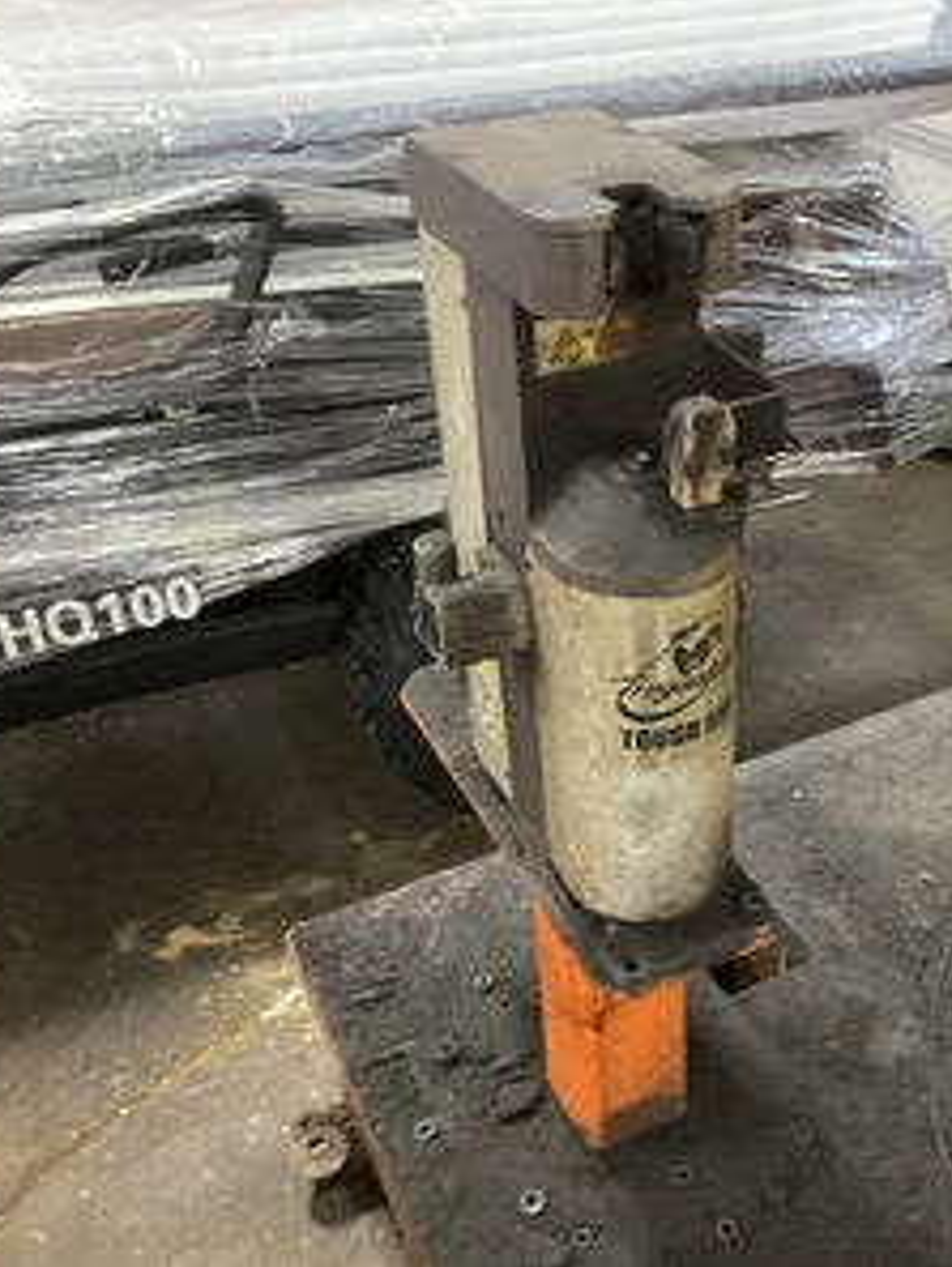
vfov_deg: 47.8
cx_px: 653
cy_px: 631
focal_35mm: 39
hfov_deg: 36.4
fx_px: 1429
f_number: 1.8
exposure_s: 1/30
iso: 320
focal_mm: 3
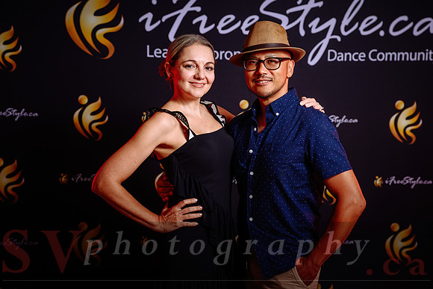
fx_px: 728
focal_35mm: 61
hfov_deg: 33.1
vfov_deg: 22.4
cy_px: 144
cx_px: 216
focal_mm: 59
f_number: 3.5
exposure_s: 1/160
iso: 100
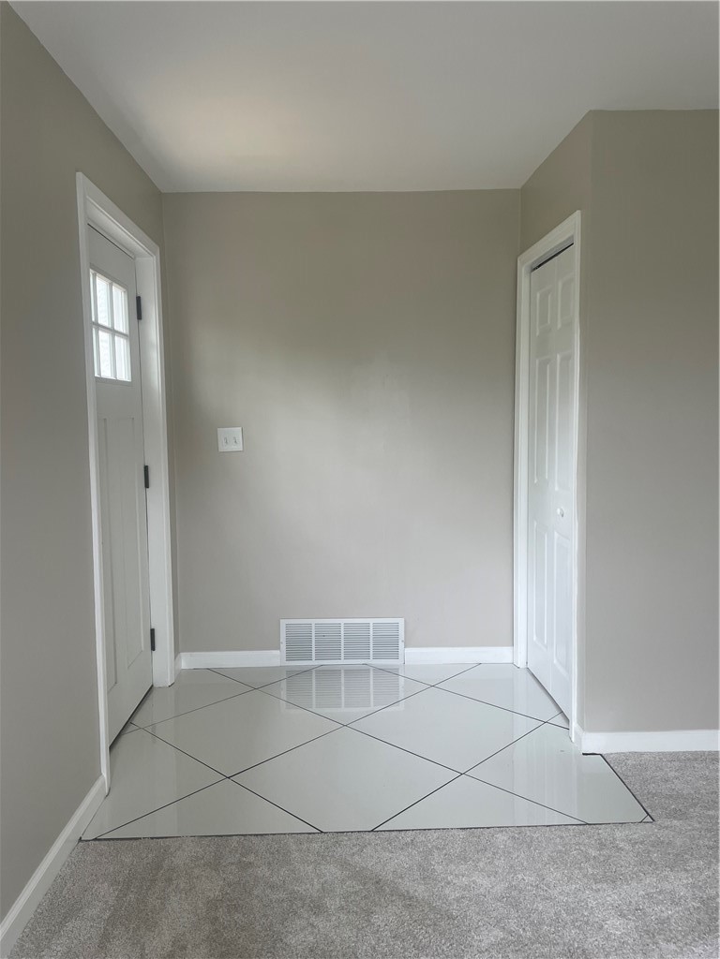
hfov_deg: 53.1
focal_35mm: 26
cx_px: 360
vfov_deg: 67.3
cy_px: 480
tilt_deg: -4.0
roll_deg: +0.7
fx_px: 721
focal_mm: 4.2
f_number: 1.6
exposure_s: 1/121
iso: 50
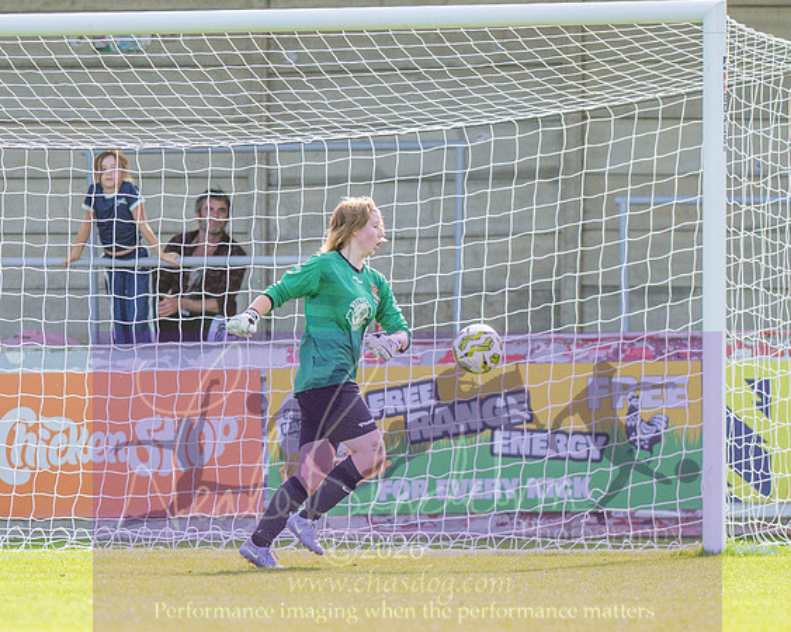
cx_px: 315
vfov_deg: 2.0
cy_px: 453
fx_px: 17717
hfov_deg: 2.6
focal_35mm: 757
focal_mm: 300
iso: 640
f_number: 2.8
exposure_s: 1/3200
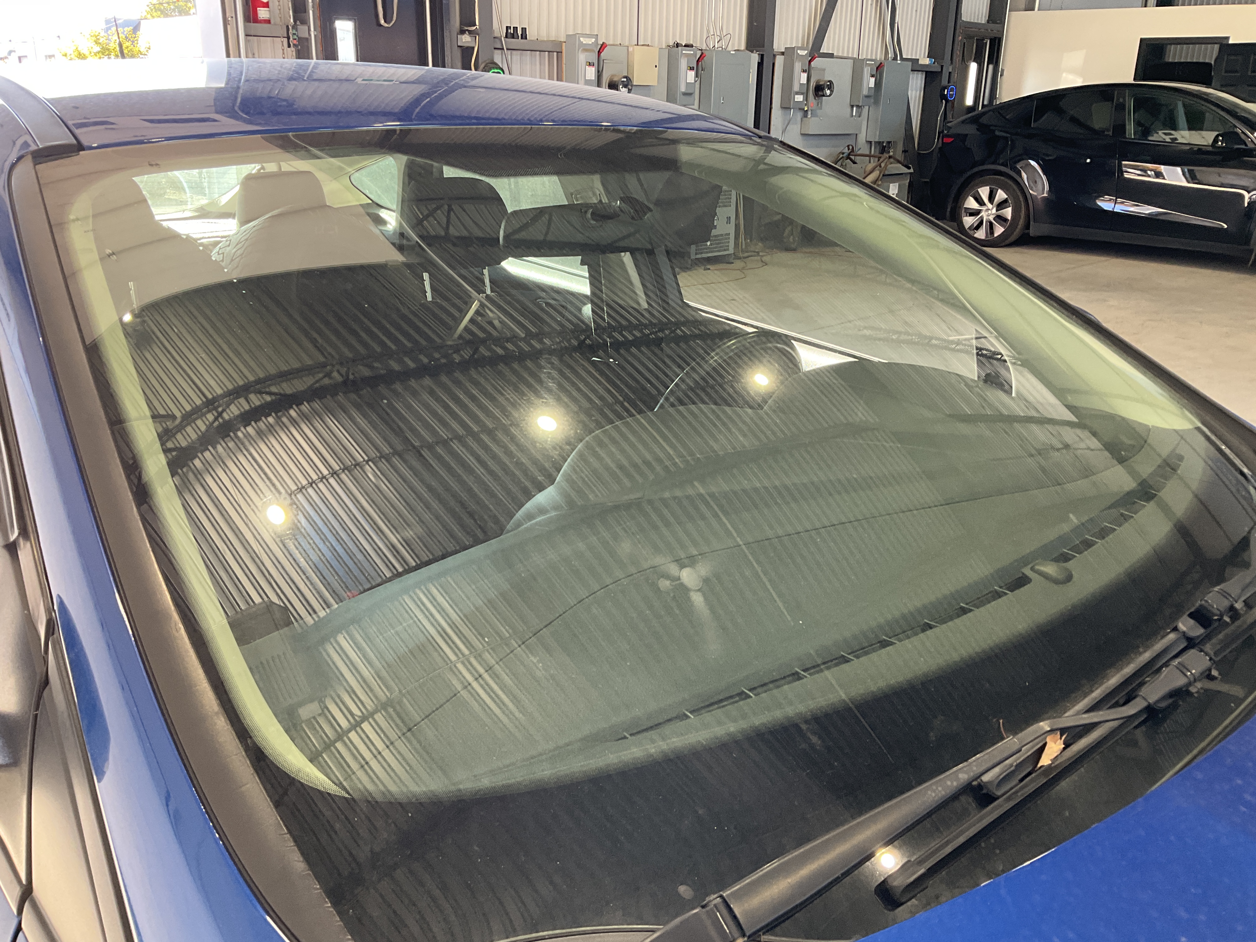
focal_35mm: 29
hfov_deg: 61.7
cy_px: 471
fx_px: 1052
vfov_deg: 48.2
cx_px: 628
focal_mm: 3
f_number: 1.8
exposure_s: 1/81
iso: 64
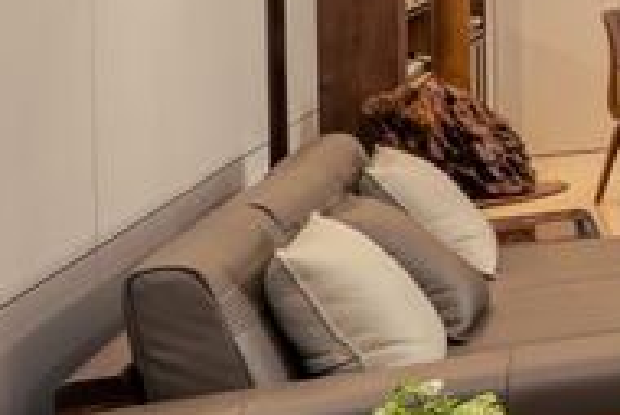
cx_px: 1840
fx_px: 1413
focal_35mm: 82
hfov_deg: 11.7
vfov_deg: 16.0
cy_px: -82
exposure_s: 1/1.67
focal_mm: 13
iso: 100
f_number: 10
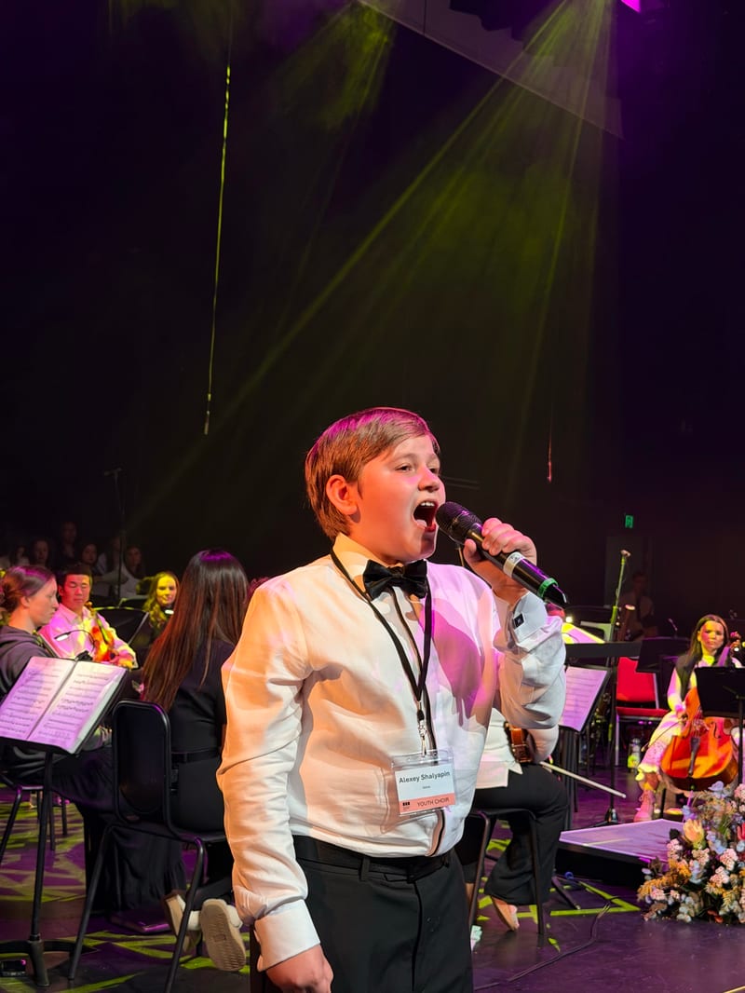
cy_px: 496
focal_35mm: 48
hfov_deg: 30.3
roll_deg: -3.4
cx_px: 372
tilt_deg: +3.9
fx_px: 1377
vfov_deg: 39.6
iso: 160
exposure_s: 1/60
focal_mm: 6.76
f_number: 1.78
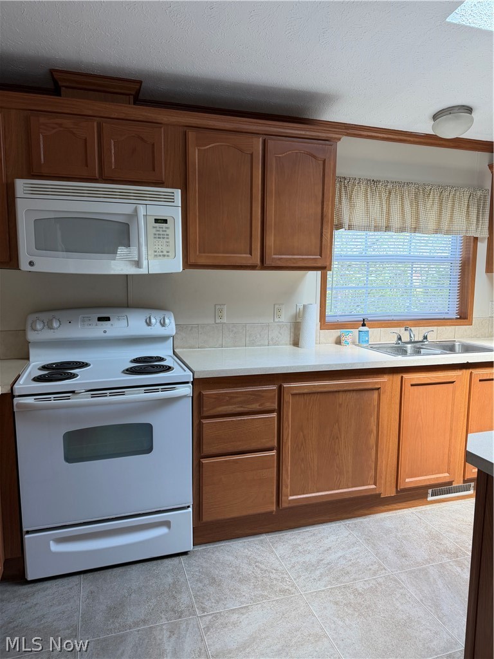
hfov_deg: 56.8
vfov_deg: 71.6
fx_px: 457
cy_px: 330
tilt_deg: -7.2
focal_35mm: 24
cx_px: 247
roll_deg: -0.9
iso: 125
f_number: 1.78
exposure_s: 1/127
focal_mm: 6.76
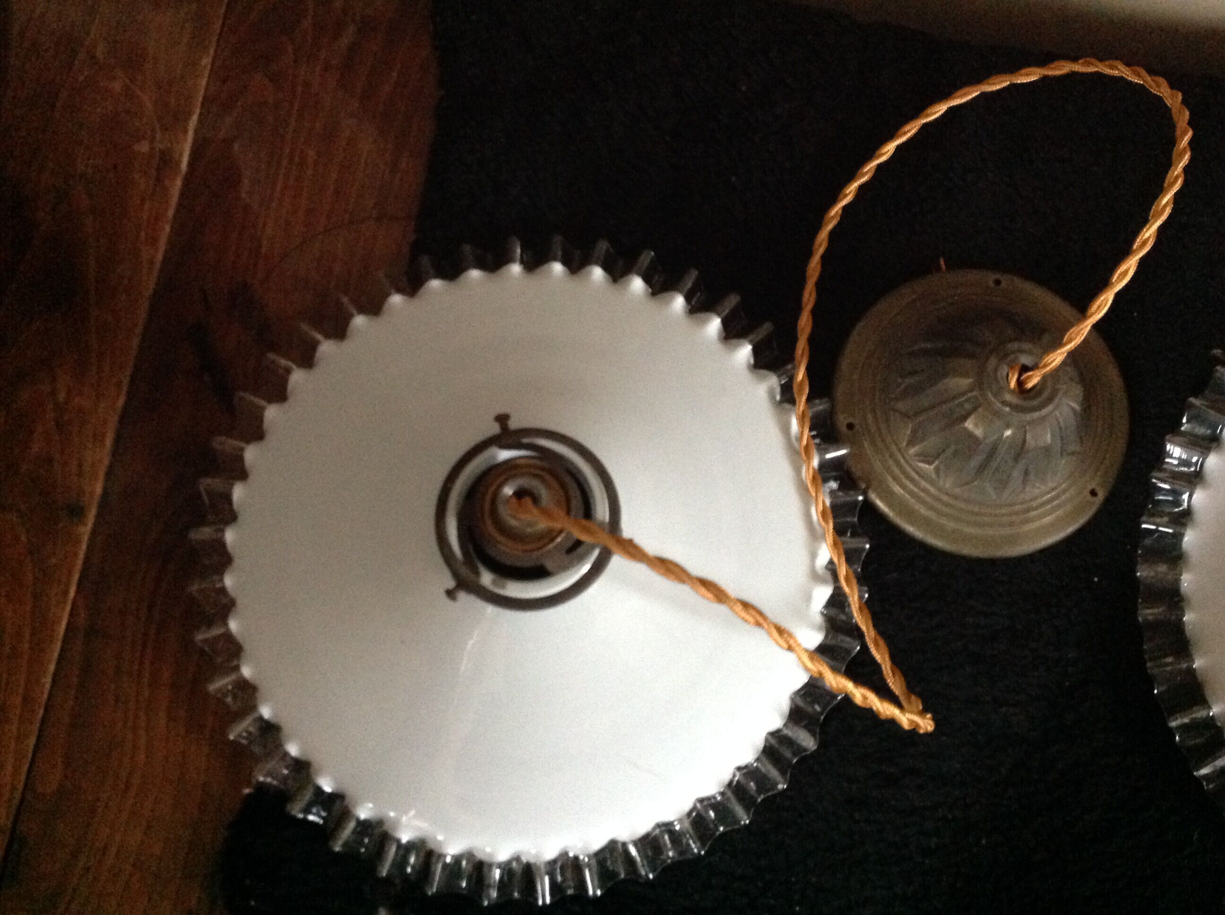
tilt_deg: -76.9
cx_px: 612
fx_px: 1237
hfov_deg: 52.7
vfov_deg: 40.6
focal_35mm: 35
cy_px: 458
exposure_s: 1/15
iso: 800
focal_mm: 4.28
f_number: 2.4
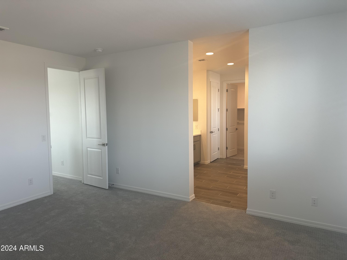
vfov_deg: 56.8
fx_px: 241
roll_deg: +1.2
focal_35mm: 24
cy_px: 130
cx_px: 174
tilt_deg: -3.8
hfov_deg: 71.6
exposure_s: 1/120
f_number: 1.78
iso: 100
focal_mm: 6.86
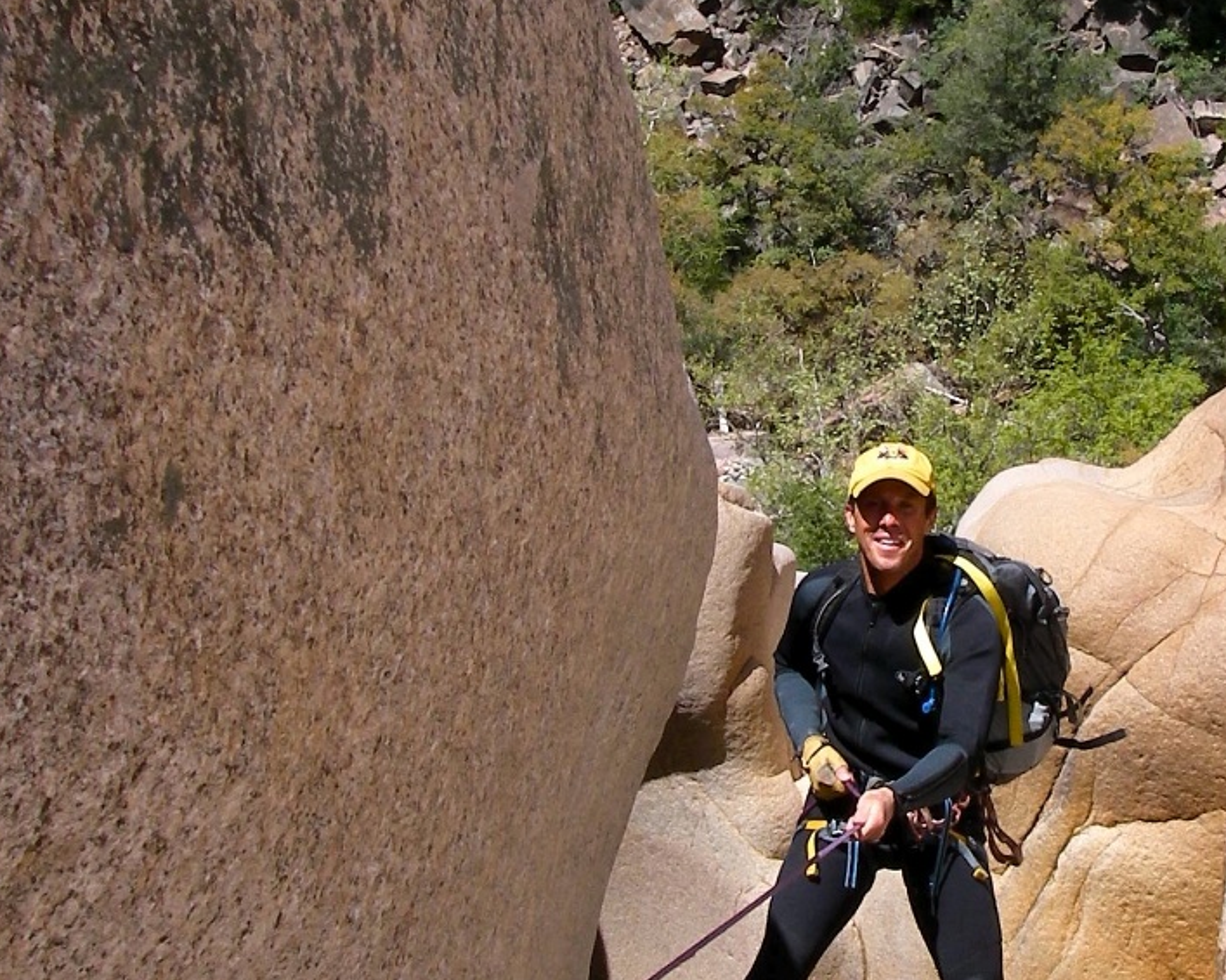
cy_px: 372
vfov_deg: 18.2
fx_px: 3047
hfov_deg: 22.5
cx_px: 933
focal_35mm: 84
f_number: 6.6
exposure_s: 1/200
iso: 64
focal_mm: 6.3
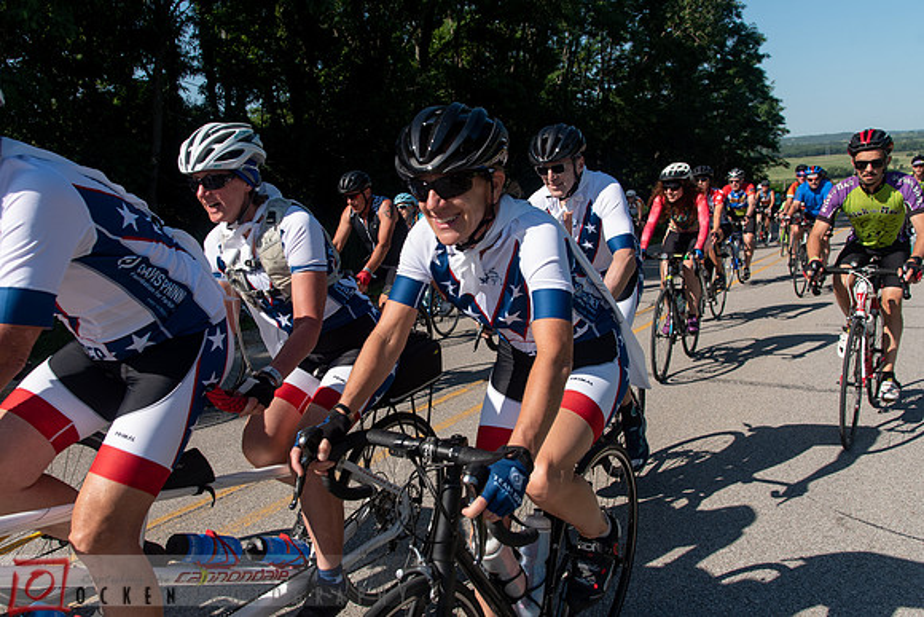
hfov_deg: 61.0
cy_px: 312
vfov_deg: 42.9
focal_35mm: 31
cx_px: 428
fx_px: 784
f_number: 6.3
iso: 200
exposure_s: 1/640
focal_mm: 27
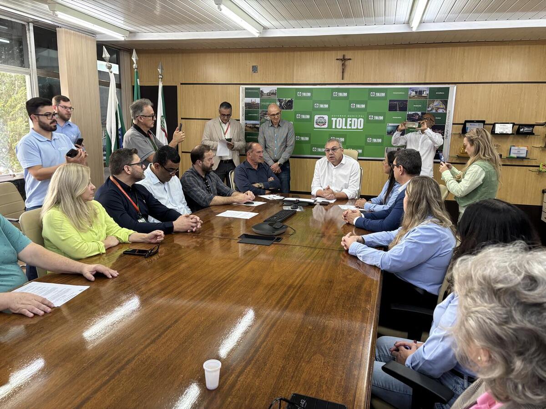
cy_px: 204
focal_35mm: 26
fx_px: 410
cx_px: 273
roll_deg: -1.3
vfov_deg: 53.1
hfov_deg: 67.3
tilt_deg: -11.1
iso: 200
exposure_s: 1/60
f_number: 1.6
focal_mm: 5.96
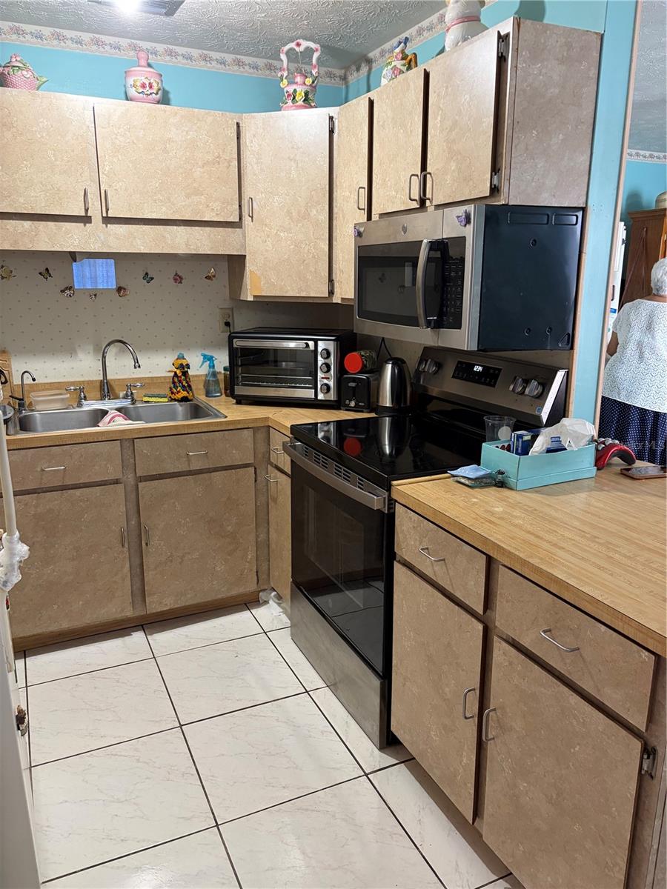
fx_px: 668
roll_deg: -0.7
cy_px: 444
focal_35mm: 26
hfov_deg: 53.1
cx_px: 334
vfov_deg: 67.3
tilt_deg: -12.5
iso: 200
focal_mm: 5.96
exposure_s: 1/60
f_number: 1.6
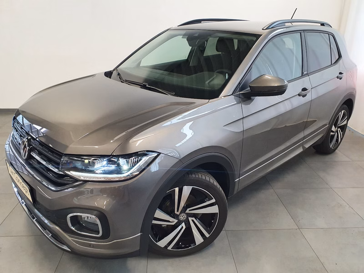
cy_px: 136
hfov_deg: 67.3
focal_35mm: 26
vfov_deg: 53.1
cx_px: 182
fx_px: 273
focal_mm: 4.32
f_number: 2.4
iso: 400
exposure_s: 1/50
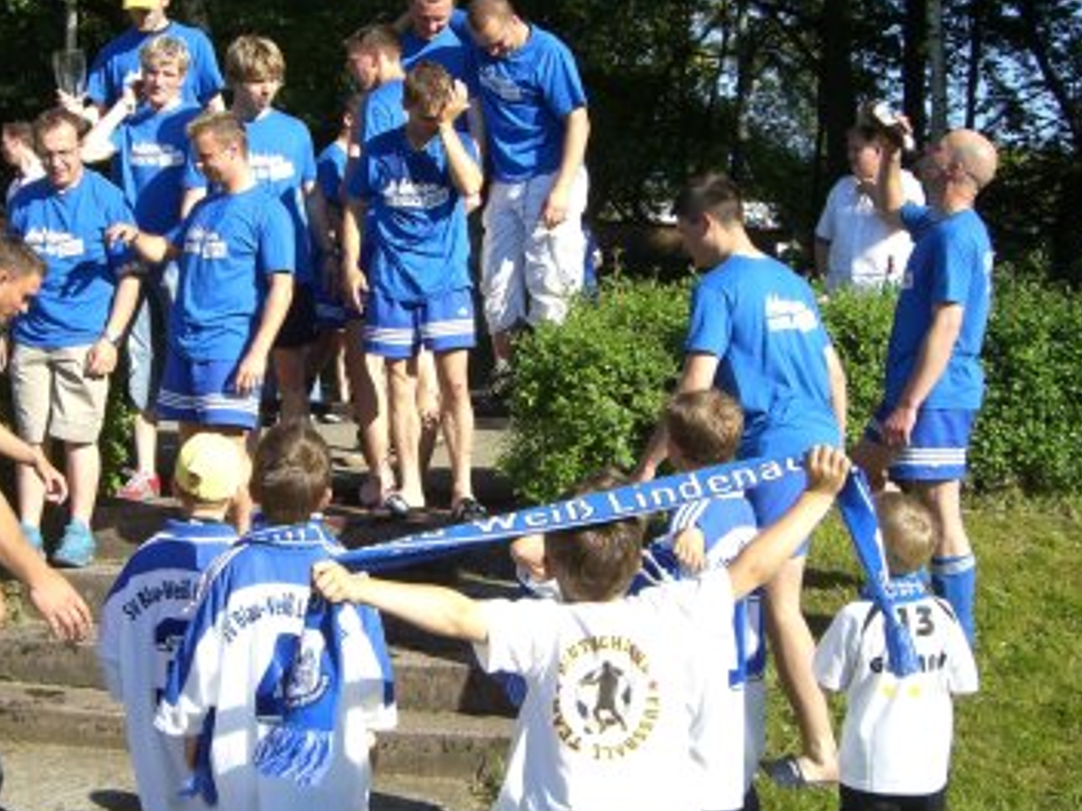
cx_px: 366
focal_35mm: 54
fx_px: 1688
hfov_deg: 35.2
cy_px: 346
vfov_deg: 27.0
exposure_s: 1/400
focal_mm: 6.2
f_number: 4.3
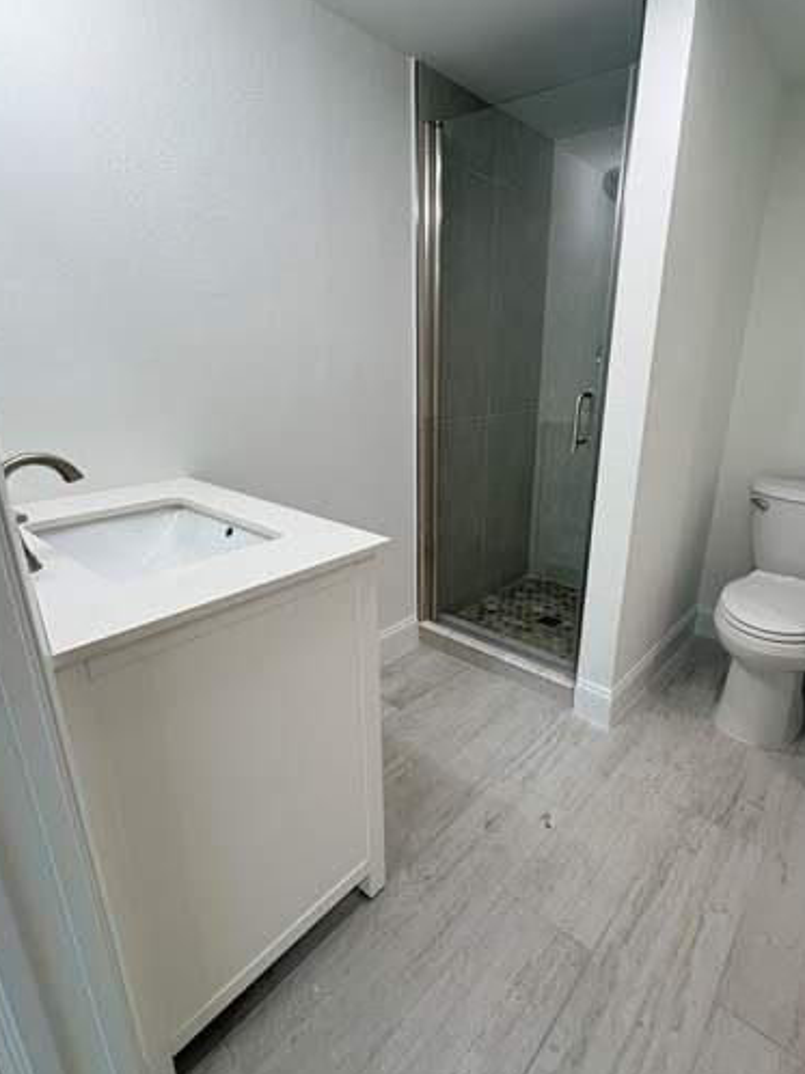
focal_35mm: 18
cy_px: 535
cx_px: 453
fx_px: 559
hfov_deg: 71.3
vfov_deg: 87.8
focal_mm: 2.22
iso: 100
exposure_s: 1/120
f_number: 2.2
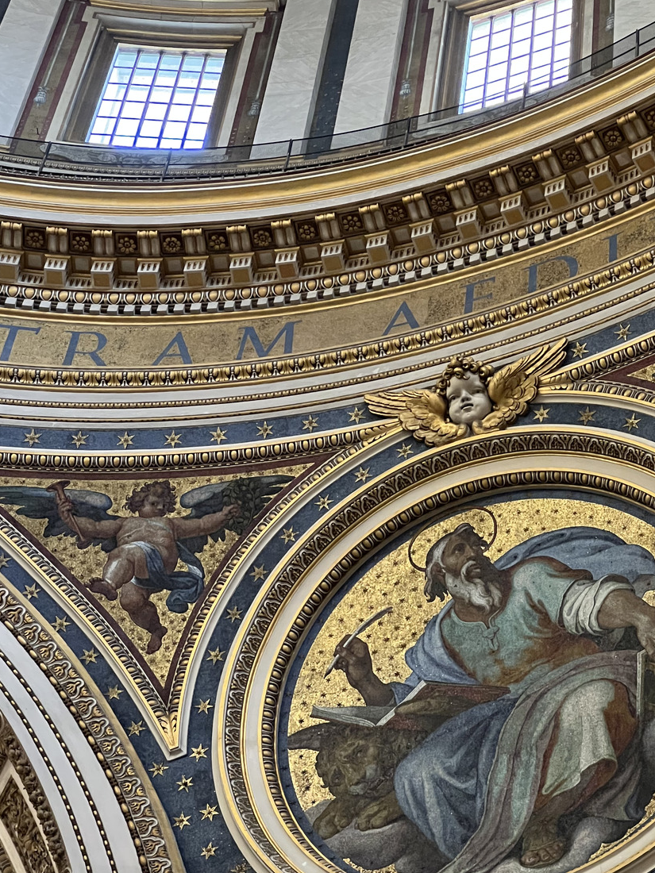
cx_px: 460
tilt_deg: +54.1
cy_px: 566
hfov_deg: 13.2
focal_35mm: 112
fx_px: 2826
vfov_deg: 17.5
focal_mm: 9
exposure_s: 1/33
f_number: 2.8
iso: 640
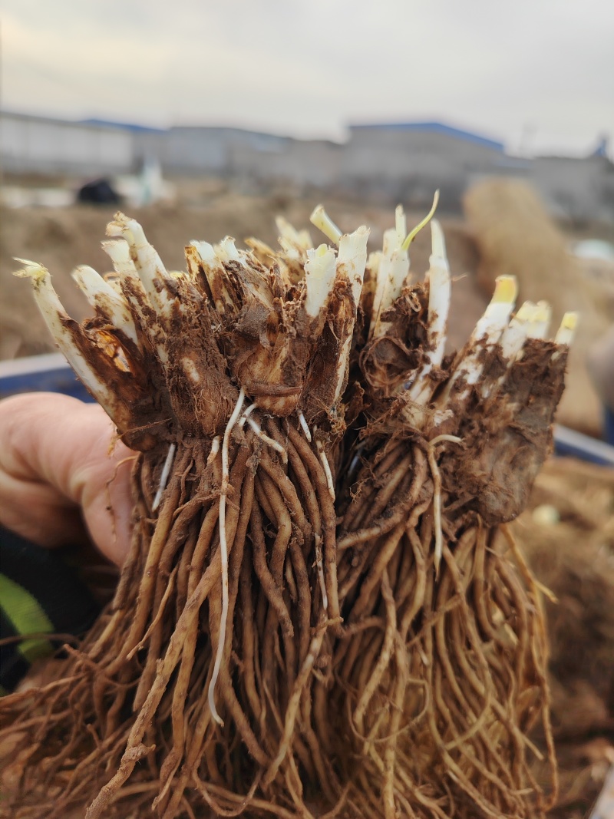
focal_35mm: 23
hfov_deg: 58.9
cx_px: 307
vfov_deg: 73.9
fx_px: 544
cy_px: 410
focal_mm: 5.25
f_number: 1.8
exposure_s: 1/520
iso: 50
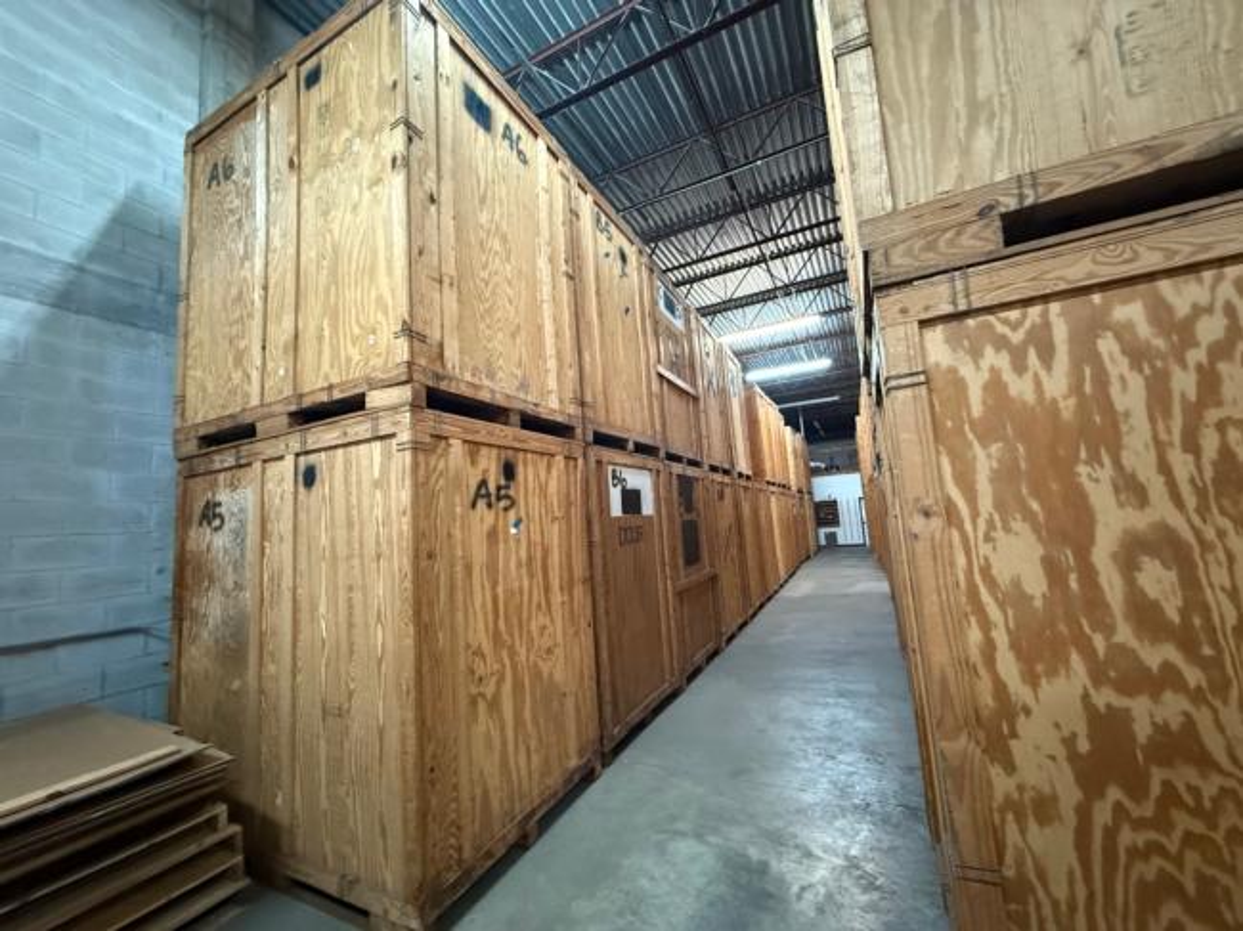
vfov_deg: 85.6
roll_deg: +3.8
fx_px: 503
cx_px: 622
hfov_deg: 102.1
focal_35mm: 14
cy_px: 466
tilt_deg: +7.1
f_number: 2.2
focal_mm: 2.22
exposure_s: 1/40
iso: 1250
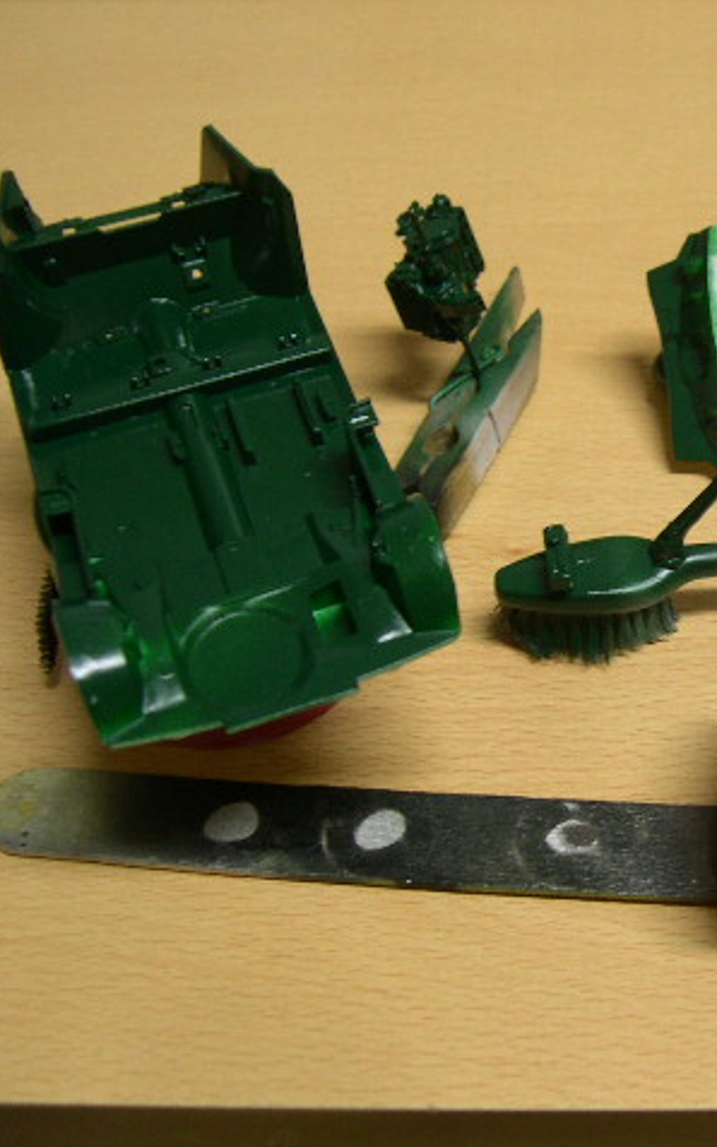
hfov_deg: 23.2
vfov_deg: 37.5
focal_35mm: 54
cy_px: 575
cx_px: 676
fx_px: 1689
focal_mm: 8
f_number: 2.8
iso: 100
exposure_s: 1/6.3
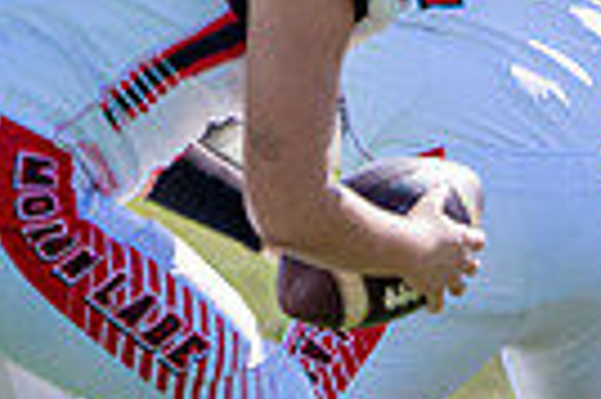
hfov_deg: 0.9
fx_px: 39534
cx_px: 1149
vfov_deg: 0.6
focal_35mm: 2371
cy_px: -70
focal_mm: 400
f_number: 5.6
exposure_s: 1/2500
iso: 640
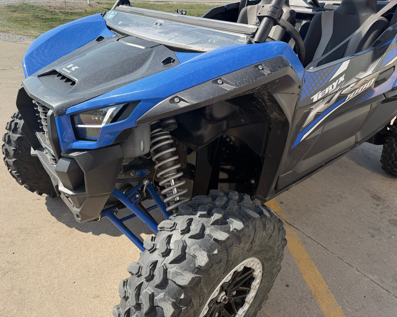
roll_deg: -3.7
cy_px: 158
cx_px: 194
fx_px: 294
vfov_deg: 56.8
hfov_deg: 68.1
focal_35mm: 25
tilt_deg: -29.8
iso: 80
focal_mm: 6.76
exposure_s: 1/2110
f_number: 1.78
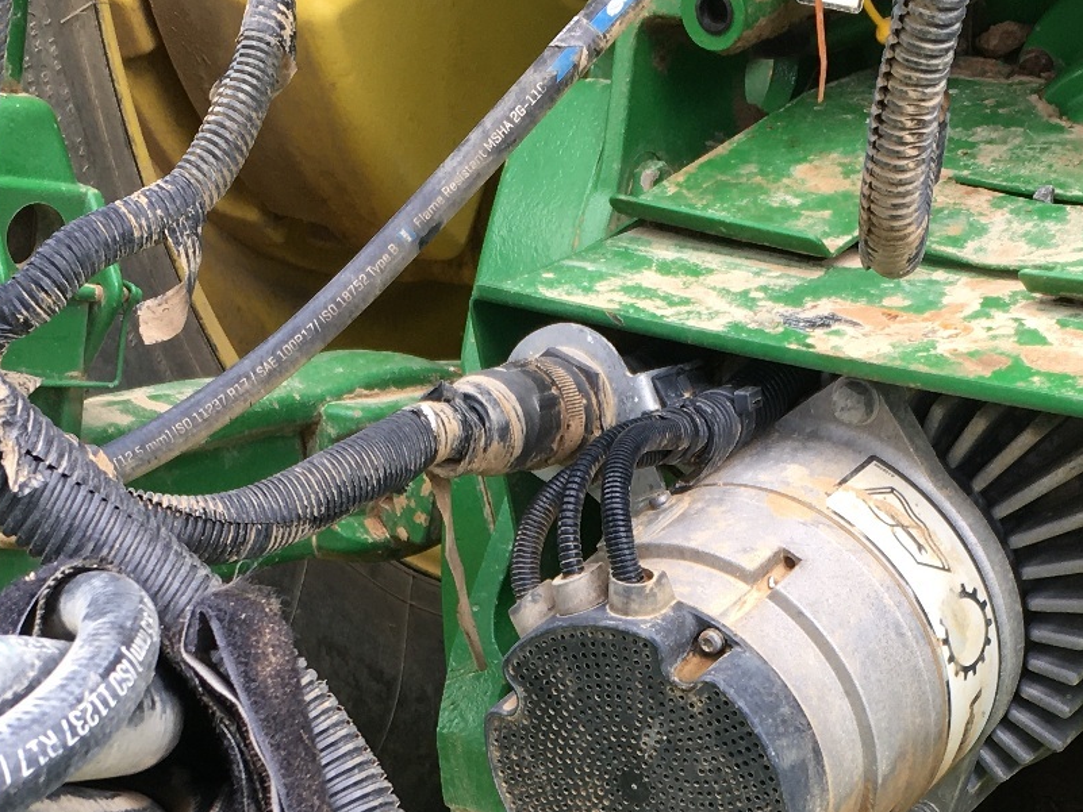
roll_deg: +4.2
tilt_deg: -36.6
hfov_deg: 26.6
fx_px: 2284
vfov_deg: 19.3
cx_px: 631
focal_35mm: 73
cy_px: 911
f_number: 2.2
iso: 25
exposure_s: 1/120
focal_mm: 4.15
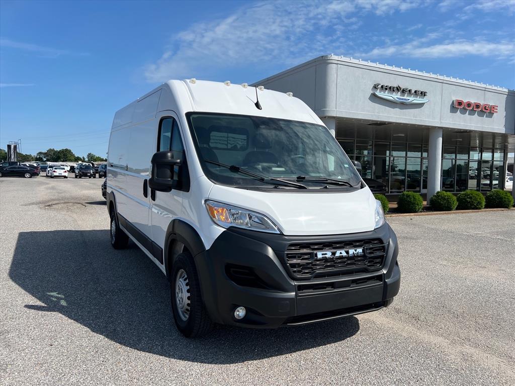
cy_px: 193
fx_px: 387
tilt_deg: -3.6
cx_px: 258
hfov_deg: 67.3
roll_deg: -1.0
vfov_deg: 53.1
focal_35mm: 26
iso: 50
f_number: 1.5
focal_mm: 5.7
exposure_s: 1/6993
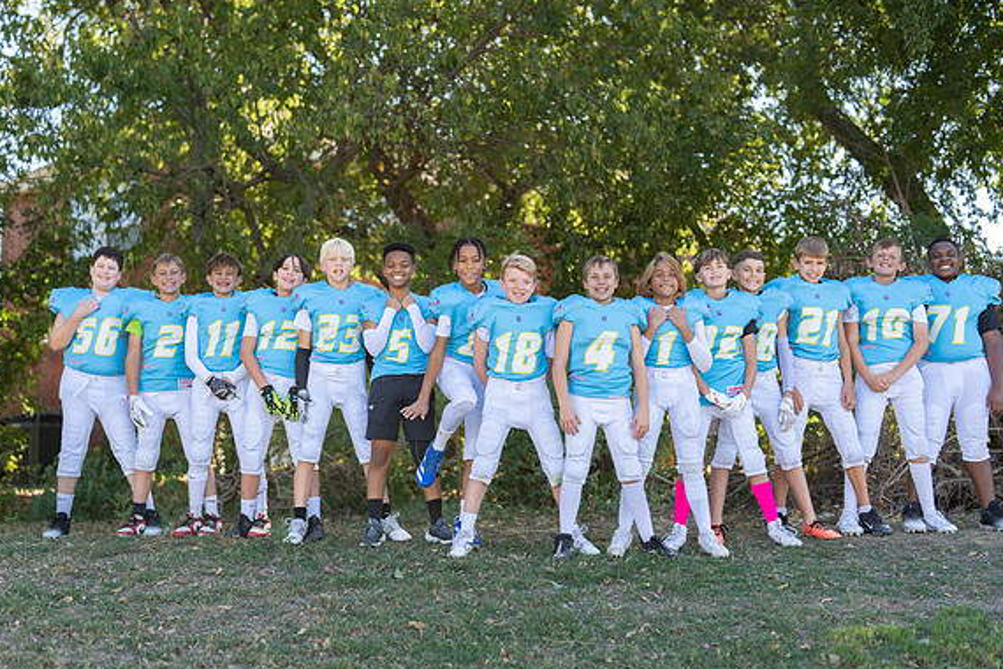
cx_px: 460
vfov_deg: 24.6
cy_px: 337
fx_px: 1532
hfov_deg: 36.2
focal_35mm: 55
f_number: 1.8
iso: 100
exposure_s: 1/800
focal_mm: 50
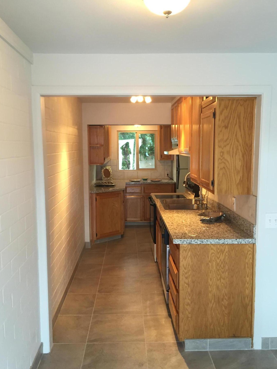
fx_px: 342
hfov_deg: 44.1
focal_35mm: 32
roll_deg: +0.9
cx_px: 134
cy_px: 186
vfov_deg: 56.8
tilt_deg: -6.4
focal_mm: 4.15
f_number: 2.2
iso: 100
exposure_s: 1/30
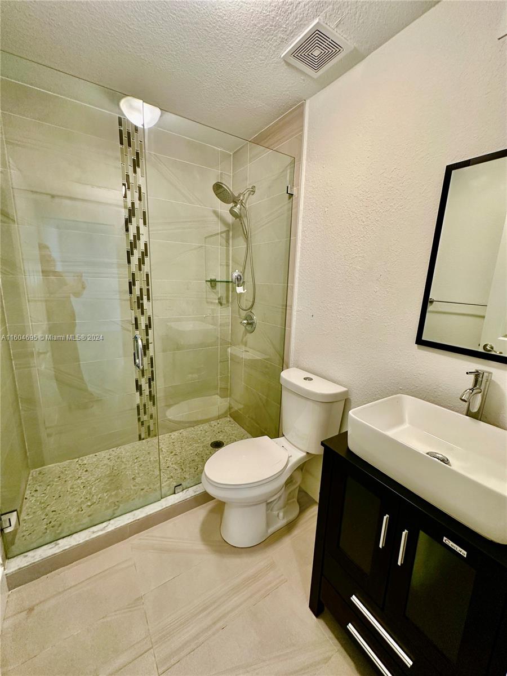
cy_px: 338
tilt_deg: -11.6
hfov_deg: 85.7
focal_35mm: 14
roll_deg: -2.6
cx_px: 254
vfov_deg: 102.1
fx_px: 273
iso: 160
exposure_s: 1/60
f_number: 2.2
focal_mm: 2.22
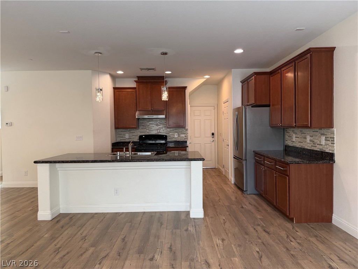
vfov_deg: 56.8
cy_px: 134
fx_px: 248
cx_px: 179
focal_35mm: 24
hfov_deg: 71.6
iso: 100
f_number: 1.78
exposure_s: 1/60
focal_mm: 6.76
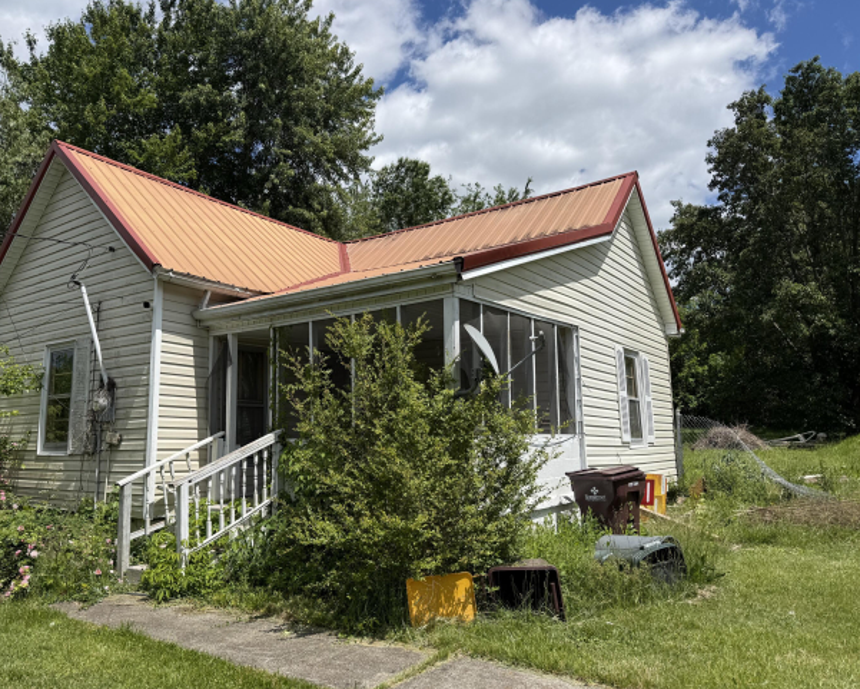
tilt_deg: +8.6
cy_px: 350
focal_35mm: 26
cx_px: 389
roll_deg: +1.5
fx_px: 662
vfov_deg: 54.9
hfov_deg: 65.9
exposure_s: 1/7353
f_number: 1.78
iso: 80
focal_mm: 6.76
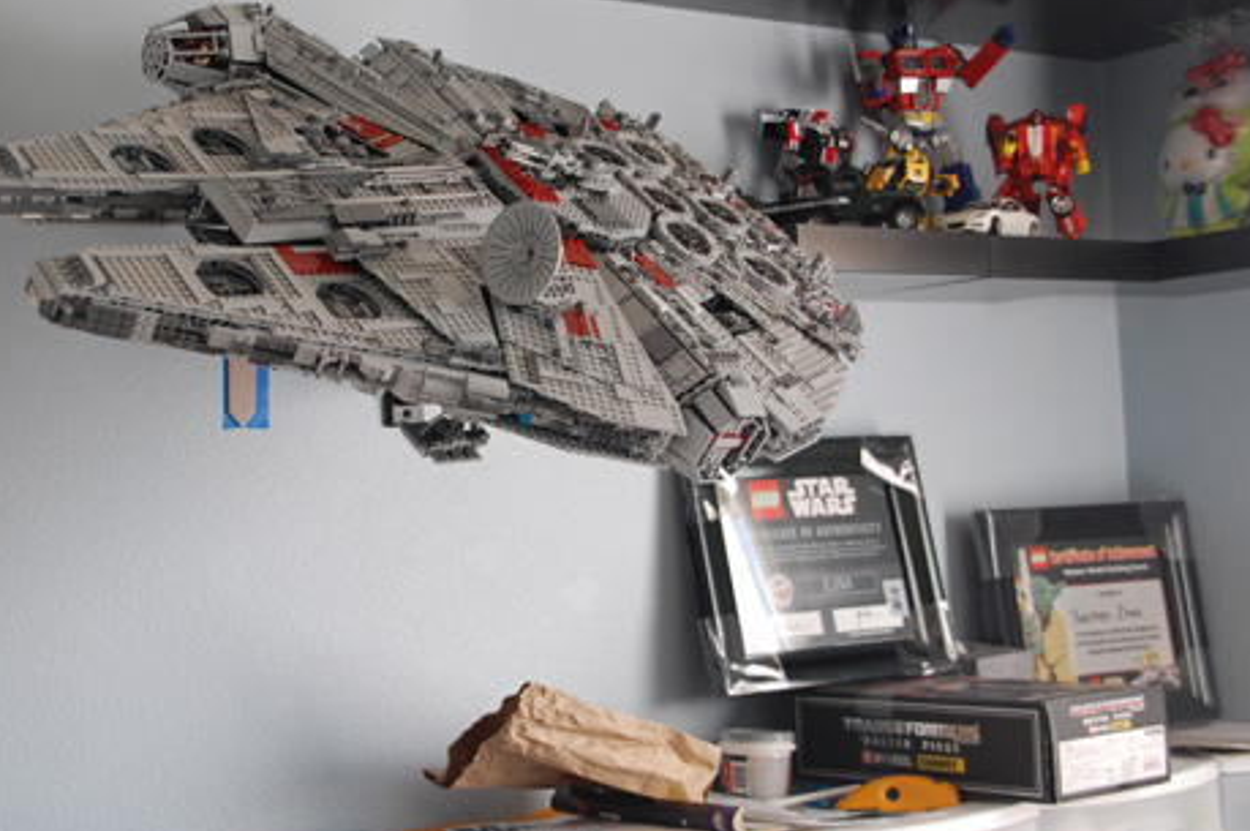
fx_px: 2046
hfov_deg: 33.8
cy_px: 392
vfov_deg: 22.9
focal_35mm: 59
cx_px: 482
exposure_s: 1/100
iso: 400
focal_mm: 30
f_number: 5
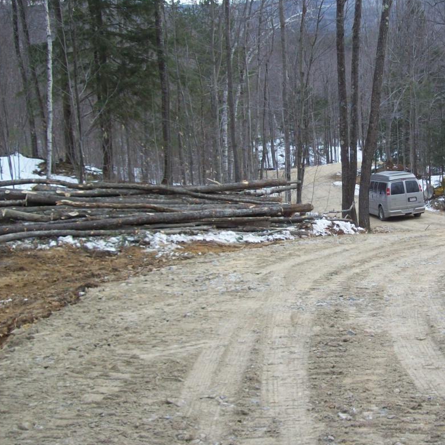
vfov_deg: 32.7
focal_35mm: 52
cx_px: 346
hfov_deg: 32.0
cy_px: 192
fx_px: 756
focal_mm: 6
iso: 80
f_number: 2.7
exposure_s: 1/99.1
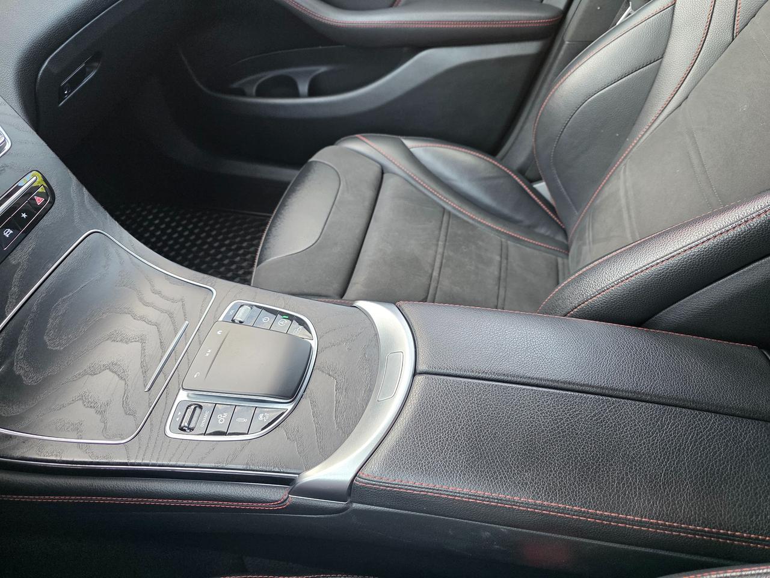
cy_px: 289
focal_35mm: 23
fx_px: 512
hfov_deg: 73.9
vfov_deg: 58.9
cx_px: 385
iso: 200
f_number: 1.7
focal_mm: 6.3
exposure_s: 1/120
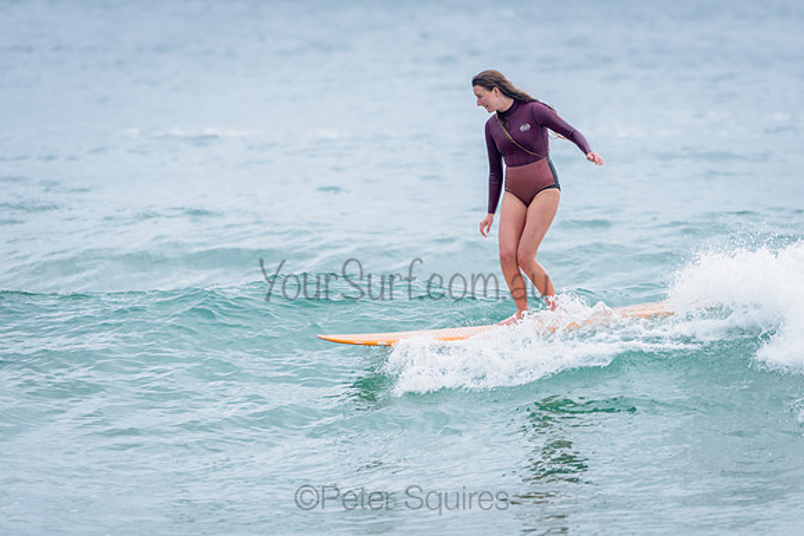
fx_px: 11506
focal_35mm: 515
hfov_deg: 4.0
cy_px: 271
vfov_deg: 2.7
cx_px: 468
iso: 360
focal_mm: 420
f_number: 5.6
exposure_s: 1/1250
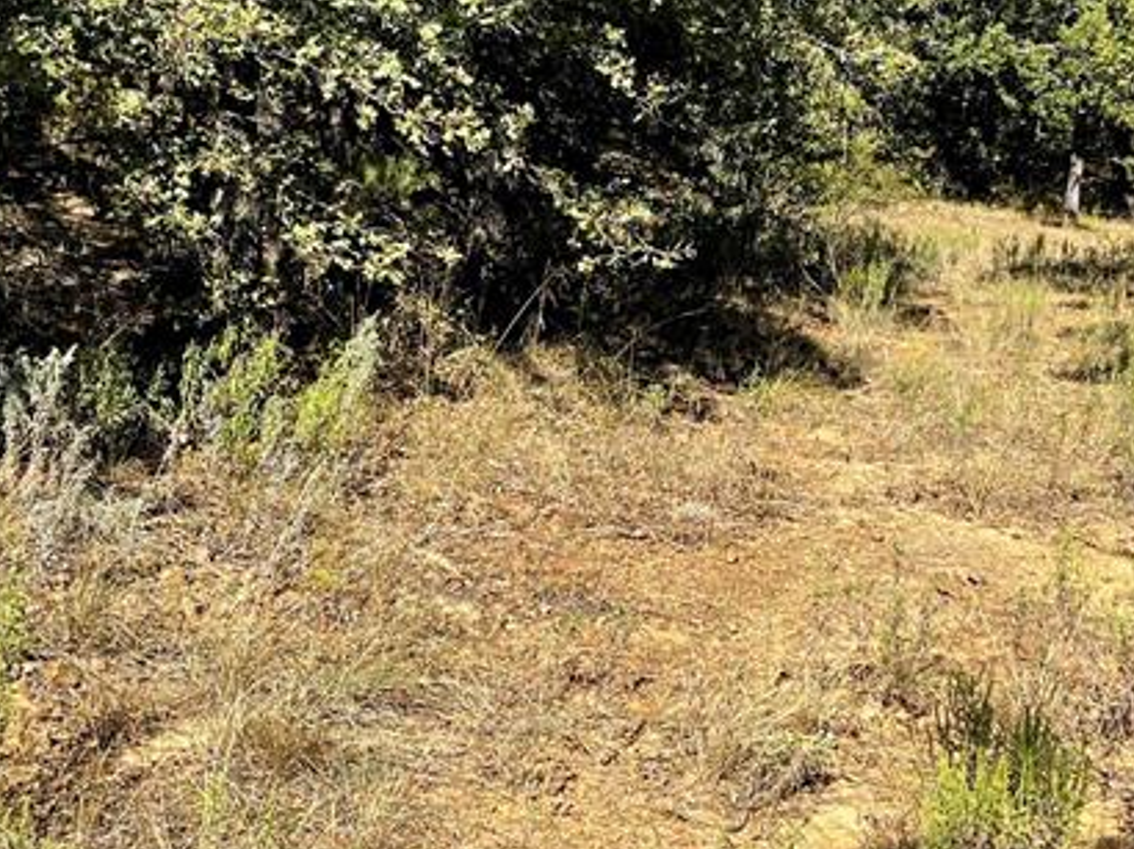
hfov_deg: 29.6
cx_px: 761
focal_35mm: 65
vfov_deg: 22.3
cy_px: 171
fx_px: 2128
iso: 50
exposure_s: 1/2137
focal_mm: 5.1
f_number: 1.6
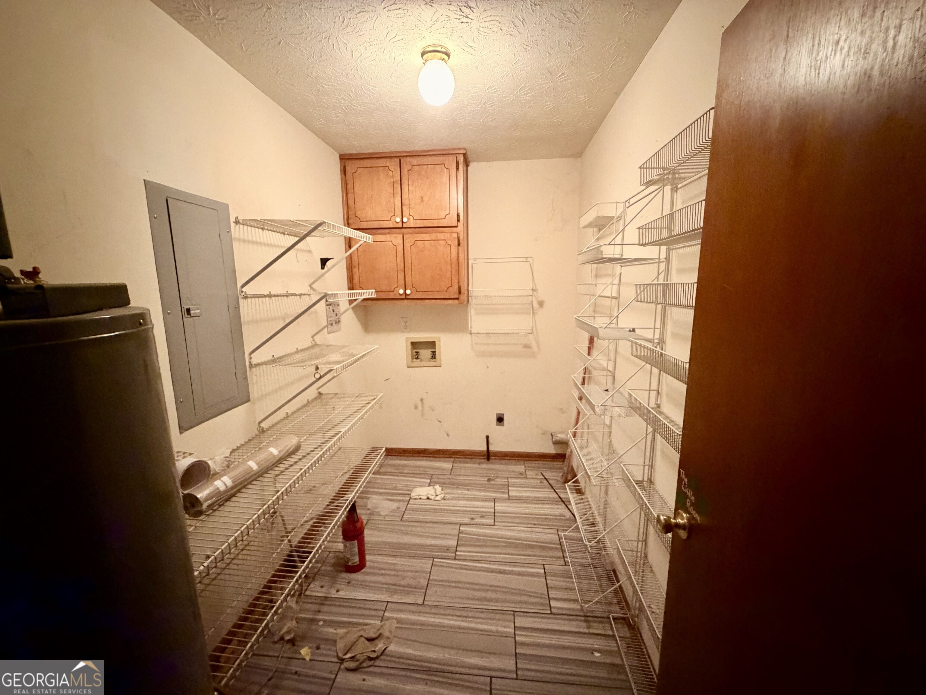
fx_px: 375
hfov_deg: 102.1
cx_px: 463
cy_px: 348
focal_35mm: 14
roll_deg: +1.6
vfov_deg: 85.7
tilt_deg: -10.9
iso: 1000
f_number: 2.2
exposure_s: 1/40
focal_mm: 2.22
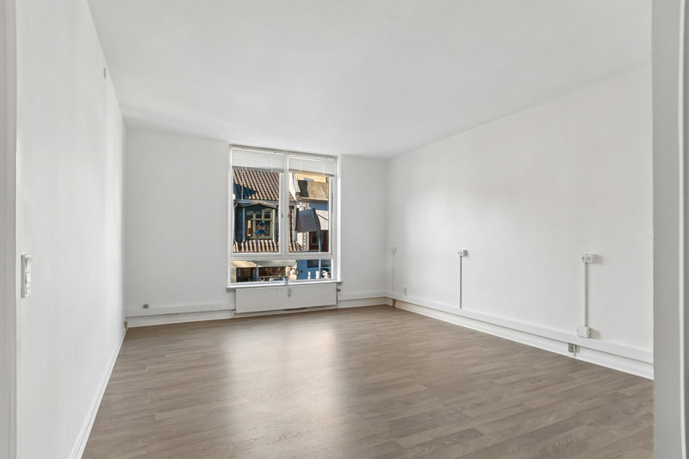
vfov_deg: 67.4
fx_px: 344
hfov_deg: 90.0
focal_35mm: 18
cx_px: 344
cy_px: 230
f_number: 10
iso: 200
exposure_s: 1/10
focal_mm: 12
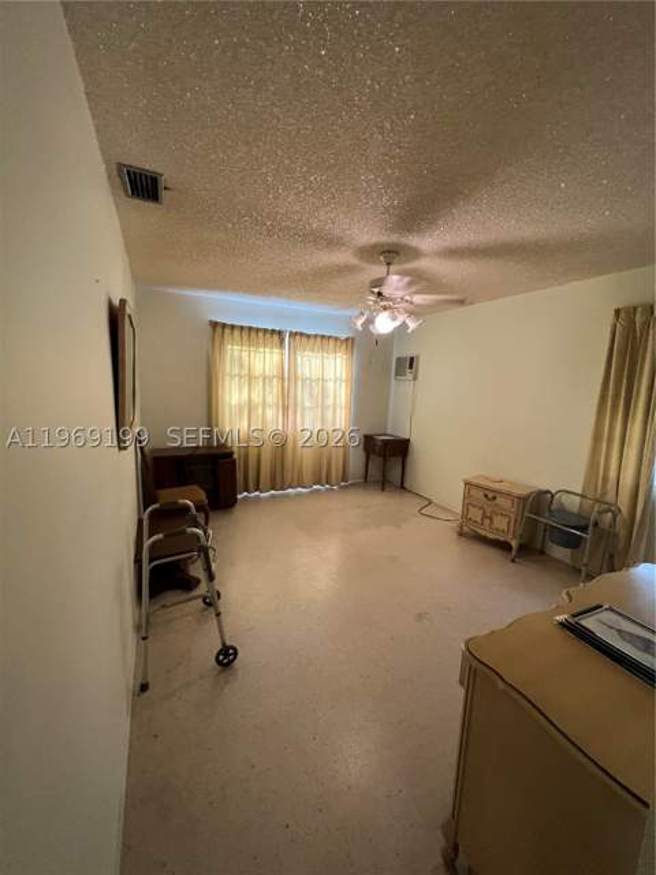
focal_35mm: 13
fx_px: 328
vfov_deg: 106.2
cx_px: 328
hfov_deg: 89.9
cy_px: 438
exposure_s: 1/60
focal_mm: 1.57
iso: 200
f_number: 1.8
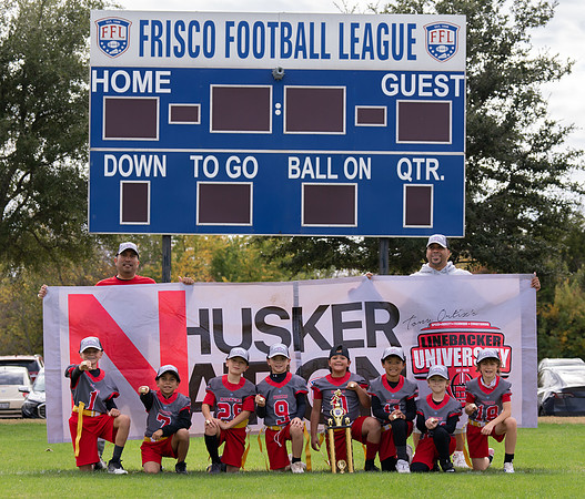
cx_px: 288
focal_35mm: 112
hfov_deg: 16.7
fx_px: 1998
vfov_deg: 14.2
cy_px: 309
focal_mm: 70
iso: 100
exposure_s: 1/800
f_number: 3.5
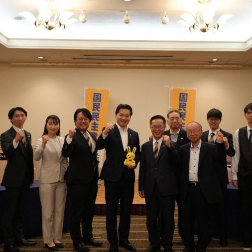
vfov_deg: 41.3
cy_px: 126
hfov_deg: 41.2
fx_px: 335
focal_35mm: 41
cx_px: 141
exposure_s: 1/160
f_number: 4
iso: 2500
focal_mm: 21
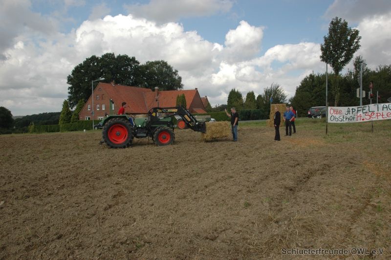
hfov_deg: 67.4
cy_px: 130
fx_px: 293
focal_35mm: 27
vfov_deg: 47.9
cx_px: 196
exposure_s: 1/500
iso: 400
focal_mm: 18
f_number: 9
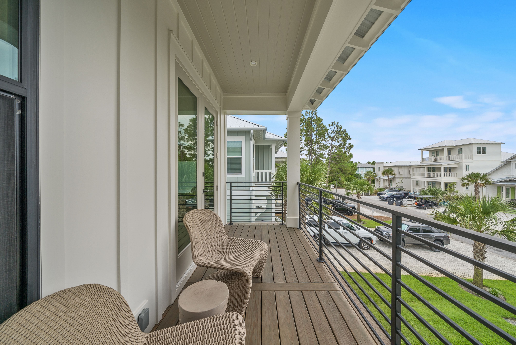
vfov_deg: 90.1
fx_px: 172
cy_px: 172
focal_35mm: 12
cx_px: 258
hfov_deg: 112.6
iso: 40
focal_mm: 12
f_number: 7.1
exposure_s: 1/200
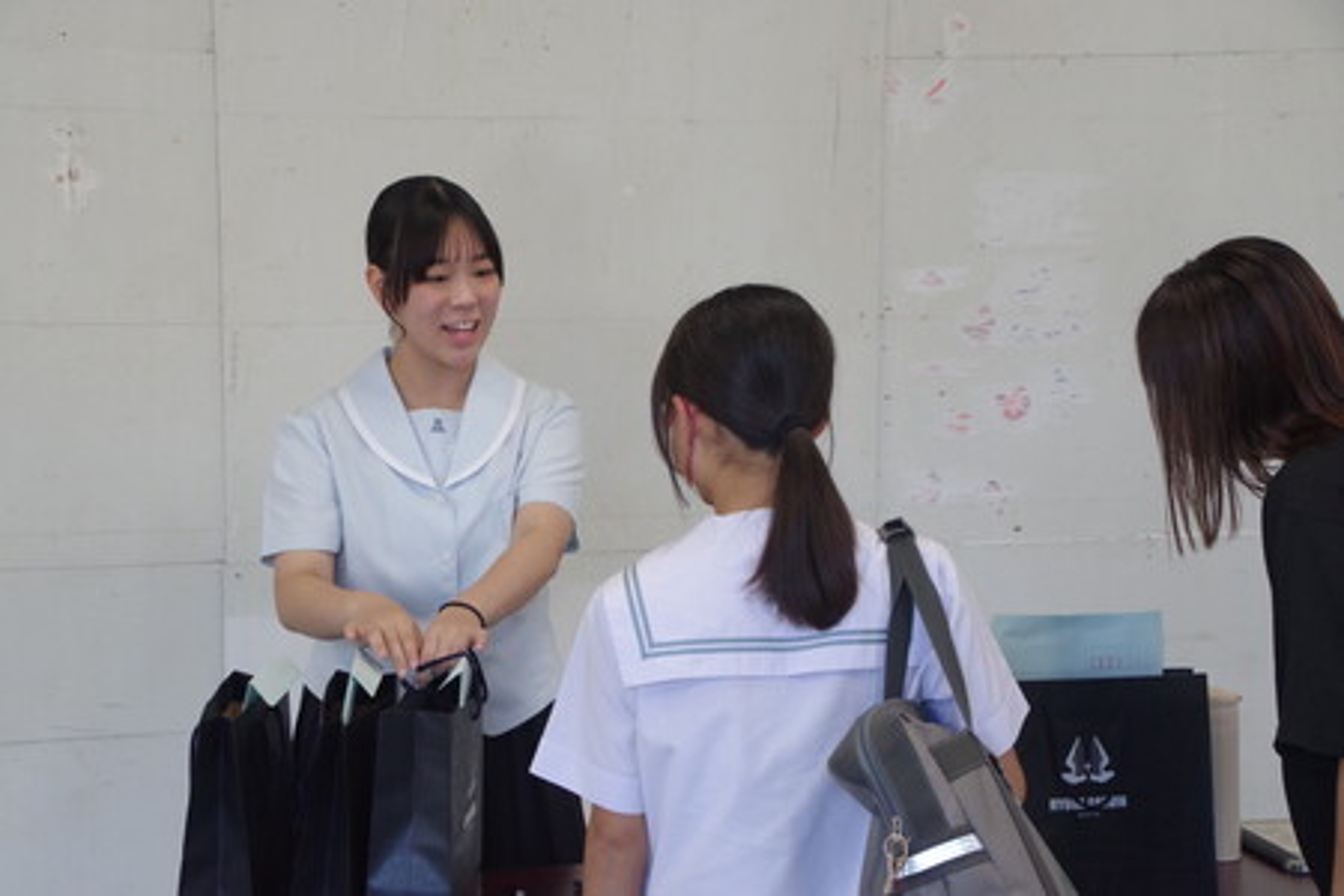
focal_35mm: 80
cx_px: 672
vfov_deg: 17.2
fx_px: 2968
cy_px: 448
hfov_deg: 25.5
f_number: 7.1
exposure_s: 1/100
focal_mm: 53
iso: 3200
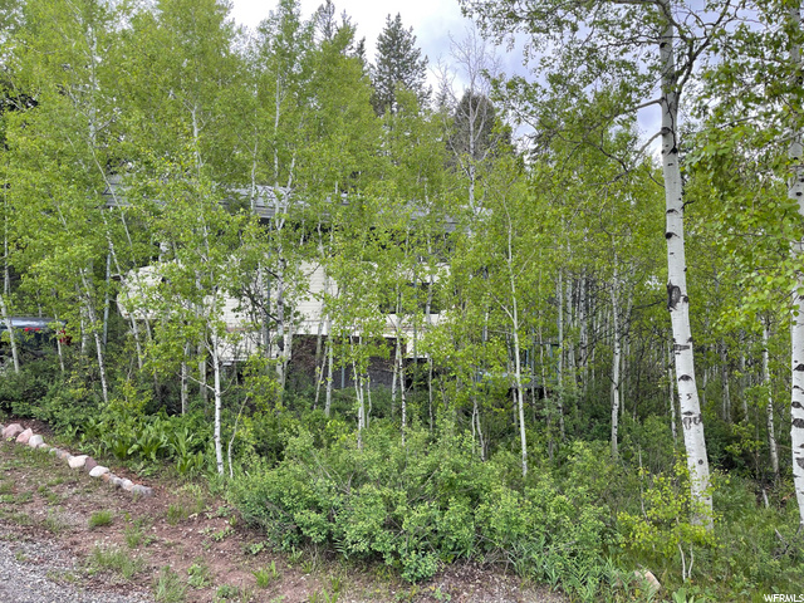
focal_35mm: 26
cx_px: 402
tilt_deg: +4.4
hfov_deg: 67.3
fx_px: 604
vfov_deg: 53.1
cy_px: 302
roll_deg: +0.1
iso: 32
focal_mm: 5.1
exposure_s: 1/454
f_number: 1.6
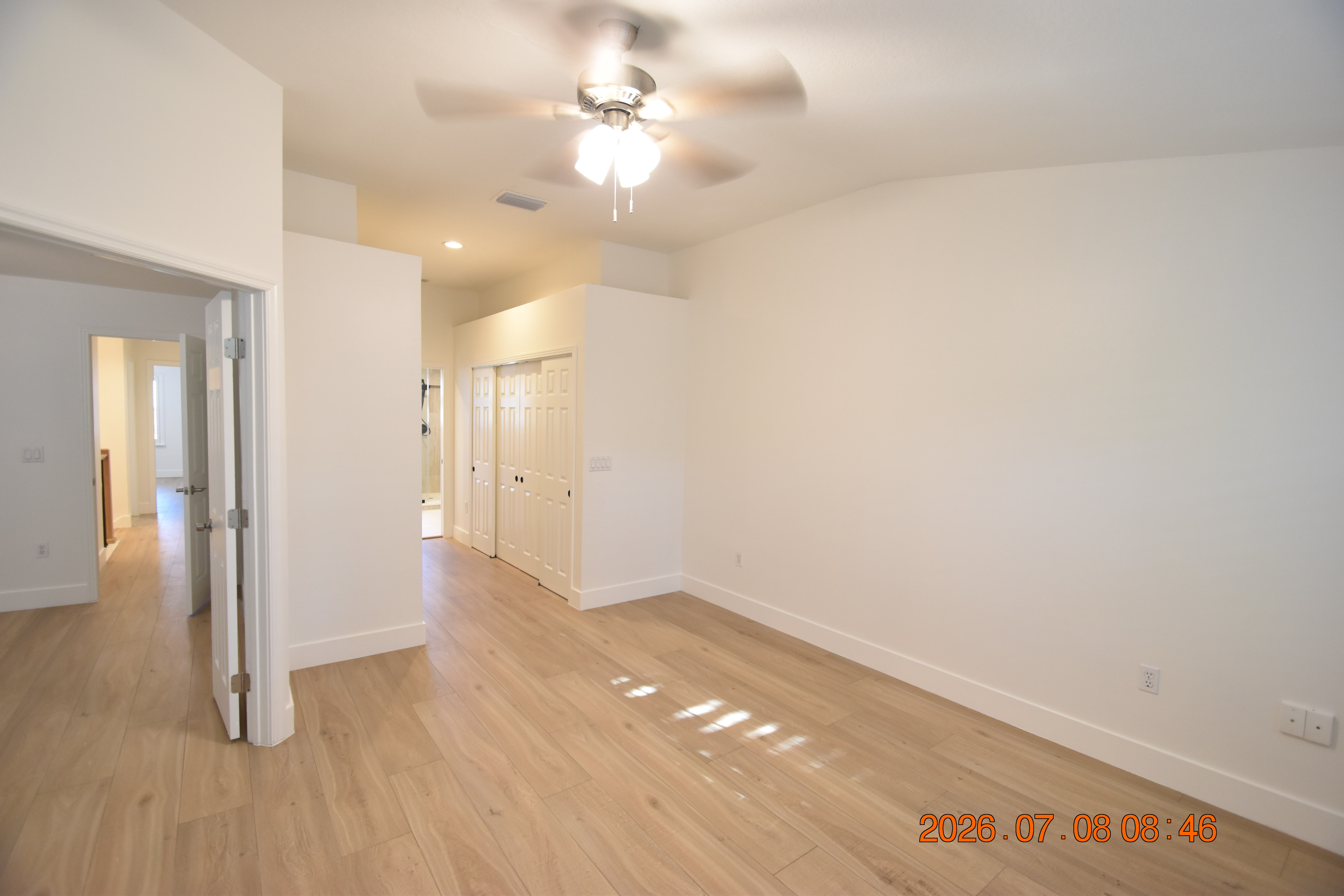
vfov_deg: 77.3
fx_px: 560
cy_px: 448
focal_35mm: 15
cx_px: 672
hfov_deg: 100.4
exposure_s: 1/45
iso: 800
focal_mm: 10
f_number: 3.5
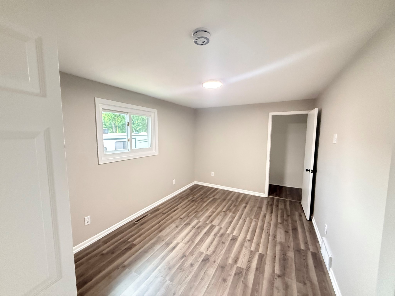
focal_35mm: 14
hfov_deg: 102.1
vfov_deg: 85.7
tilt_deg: -5.9
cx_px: 198
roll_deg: +0.0
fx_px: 160
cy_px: 148
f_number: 2.2
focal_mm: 2.22
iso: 800
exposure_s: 1/60
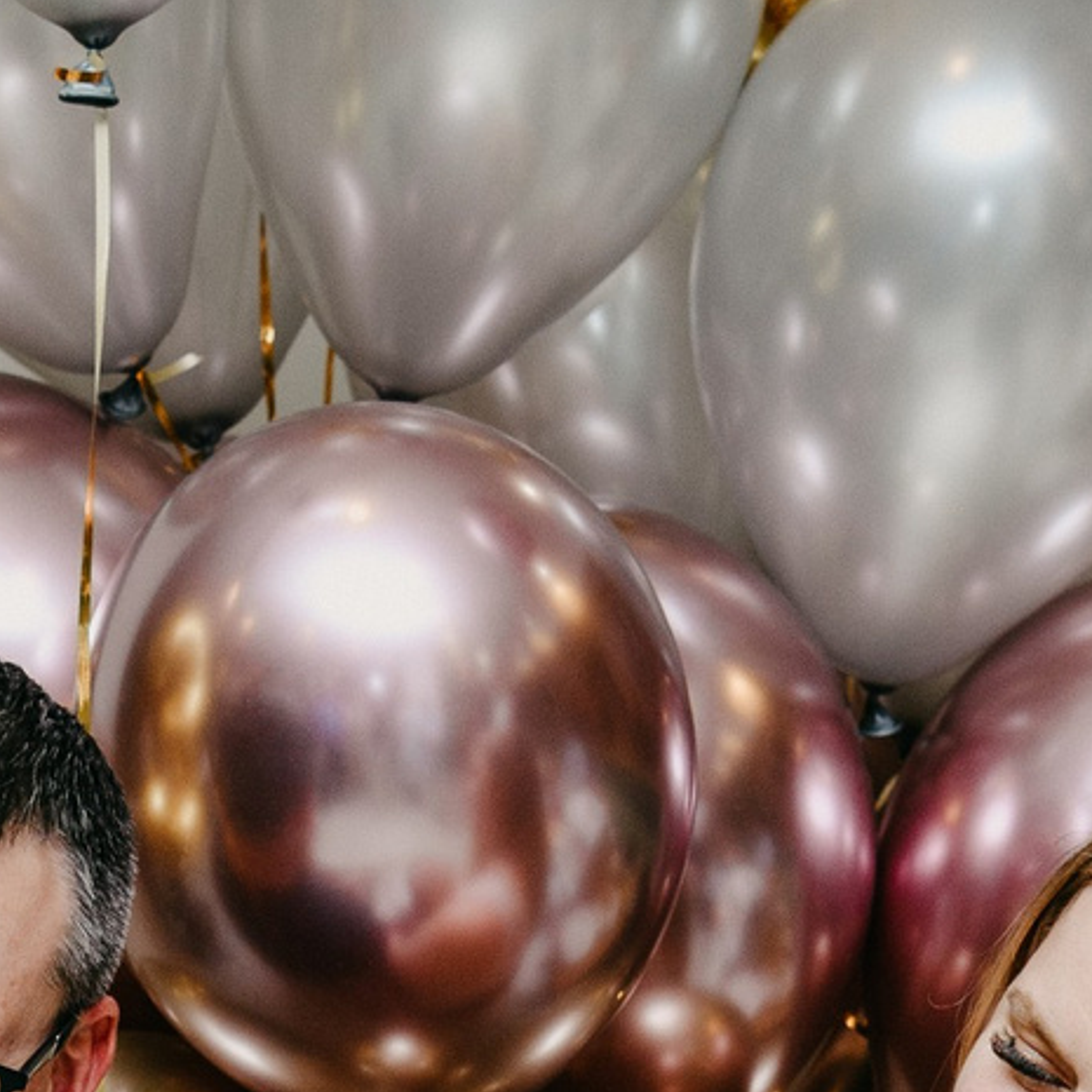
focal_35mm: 146
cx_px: 280
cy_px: 1755
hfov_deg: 11.9
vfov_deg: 11.4
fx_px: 5211
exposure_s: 1/160
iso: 125
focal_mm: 30
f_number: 3.5
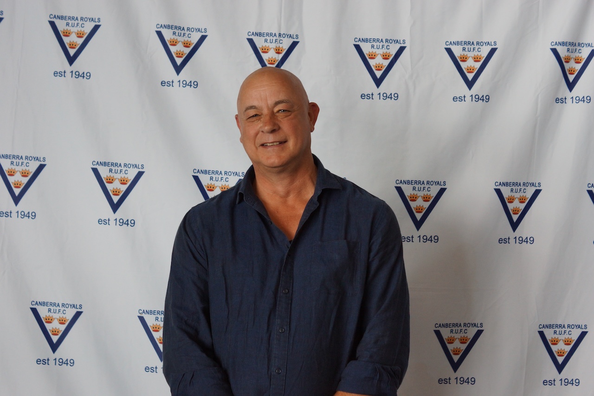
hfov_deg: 27.0
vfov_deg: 18.2
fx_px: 1237
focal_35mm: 75
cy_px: 198
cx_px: 297
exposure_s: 1/80
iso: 800
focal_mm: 50
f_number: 4
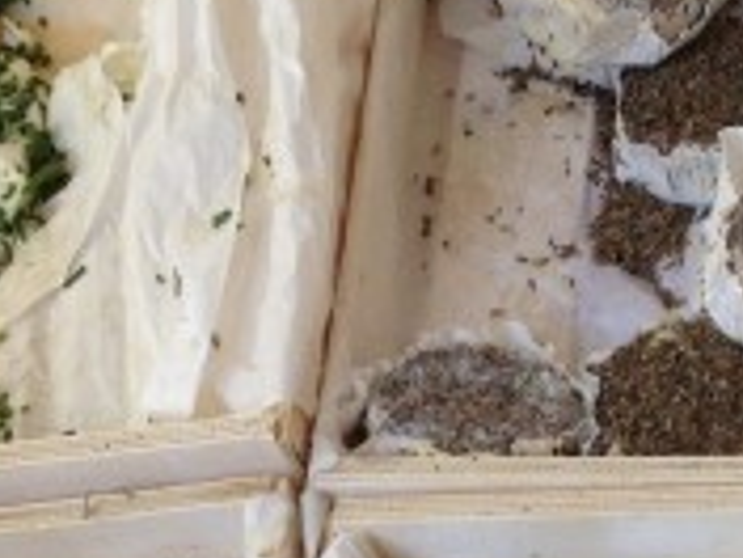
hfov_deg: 13.6
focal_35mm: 144
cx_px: 604
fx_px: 3091
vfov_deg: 10.1
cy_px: 678
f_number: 2.4
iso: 64
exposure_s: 1/120
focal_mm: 4.28
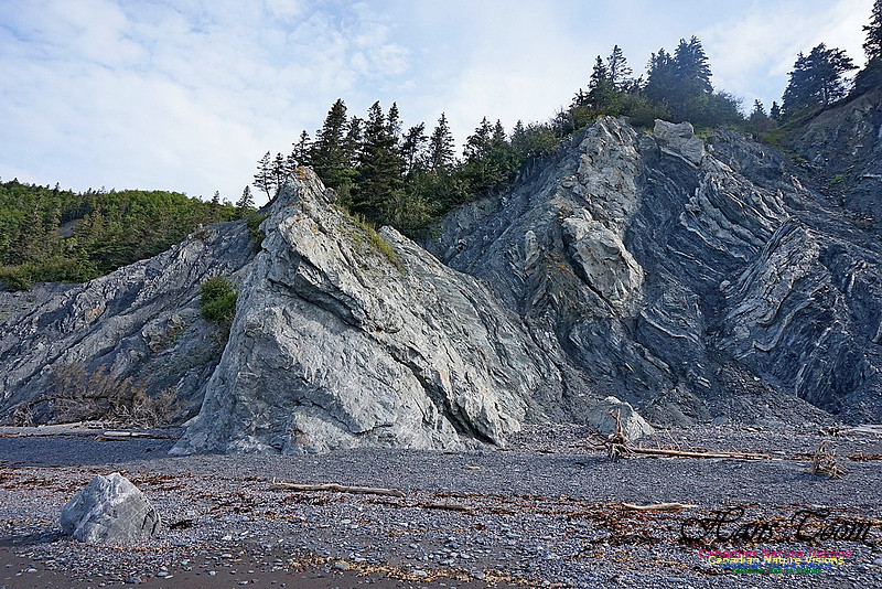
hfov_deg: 73.7
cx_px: 441
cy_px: 294
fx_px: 588
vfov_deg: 53.2
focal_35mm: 24
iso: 800
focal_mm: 16
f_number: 9
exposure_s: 1/1000
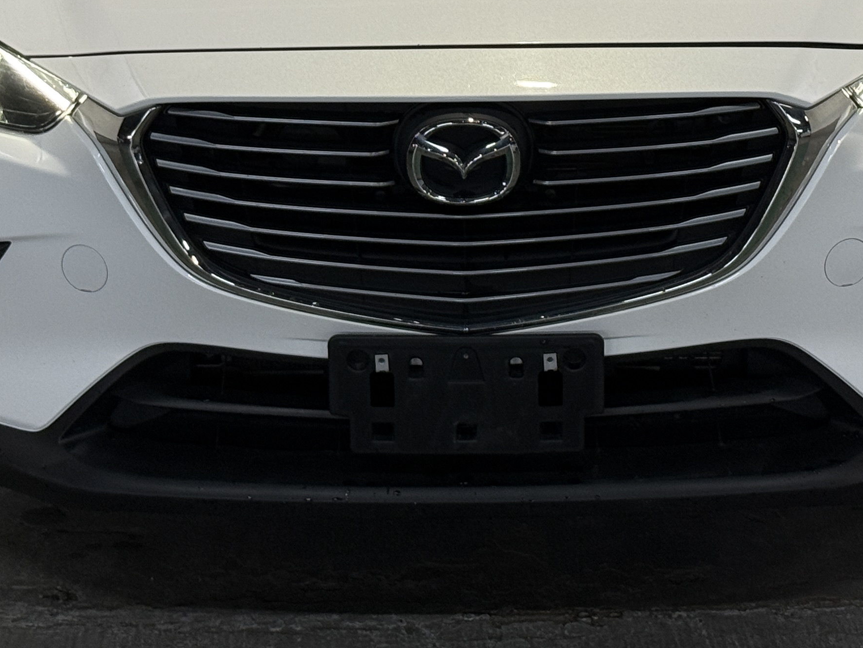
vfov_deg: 13.2
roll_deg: +0.1
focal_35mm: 110
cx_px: 469
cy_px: -66
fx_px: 2743
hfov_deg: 17.9
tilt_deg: -11.7
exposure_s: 1/60
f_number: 1.78
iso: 50
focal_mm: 6.76
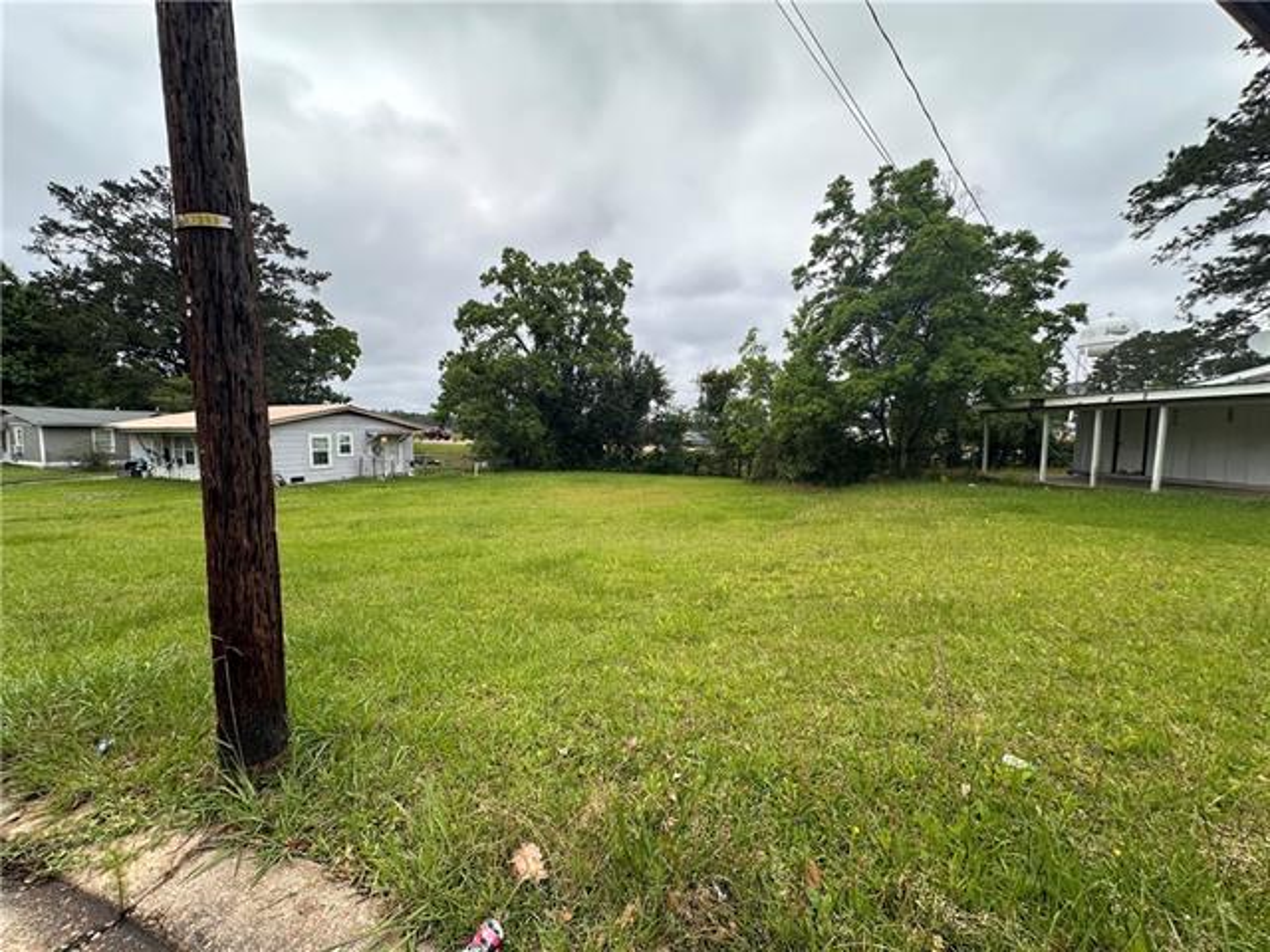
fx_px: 514
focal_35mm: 14
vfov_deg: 85.7
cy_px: 476
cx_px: 635
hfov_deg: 102.1
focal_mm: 2.22
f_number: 2.2
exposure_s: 1/463
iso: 40
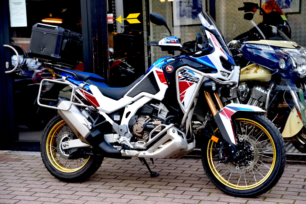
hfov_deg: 28.8
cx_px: 153
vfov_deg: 19.5
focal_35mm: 70
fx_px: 595
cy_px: 102
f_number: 4
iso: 100
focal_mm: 70
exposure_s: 1/60
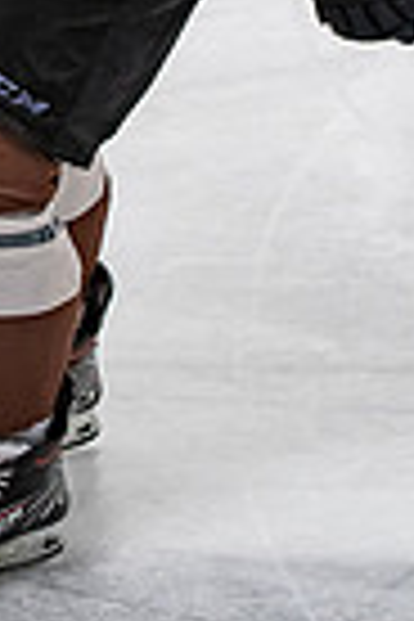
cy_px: -252
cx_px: -81
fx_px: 5899
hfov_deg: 4.0
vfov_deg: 6.0
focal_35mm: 342
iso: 1250
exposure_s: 1/800
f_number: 3.5
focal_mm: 70
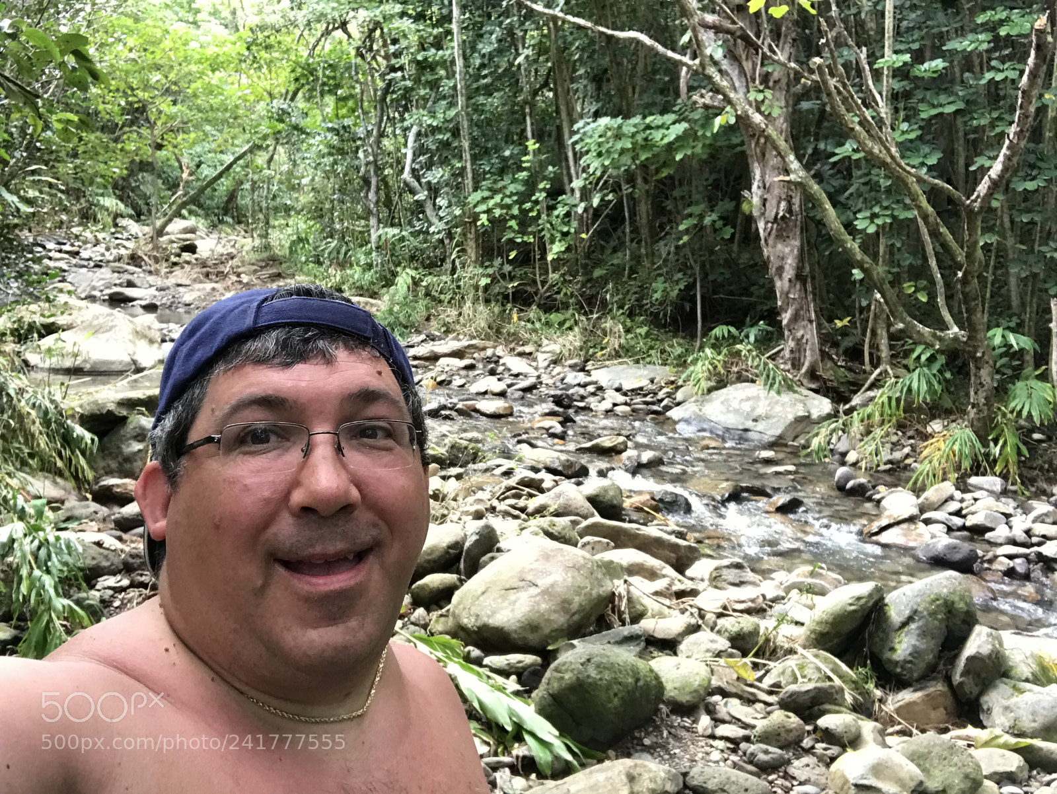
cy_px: 397
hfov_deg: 56.8
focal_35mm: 32
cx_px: 528
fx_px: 978
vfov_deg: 44.2
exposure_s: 1/30
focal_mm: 2.87
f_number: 2.2
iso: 40
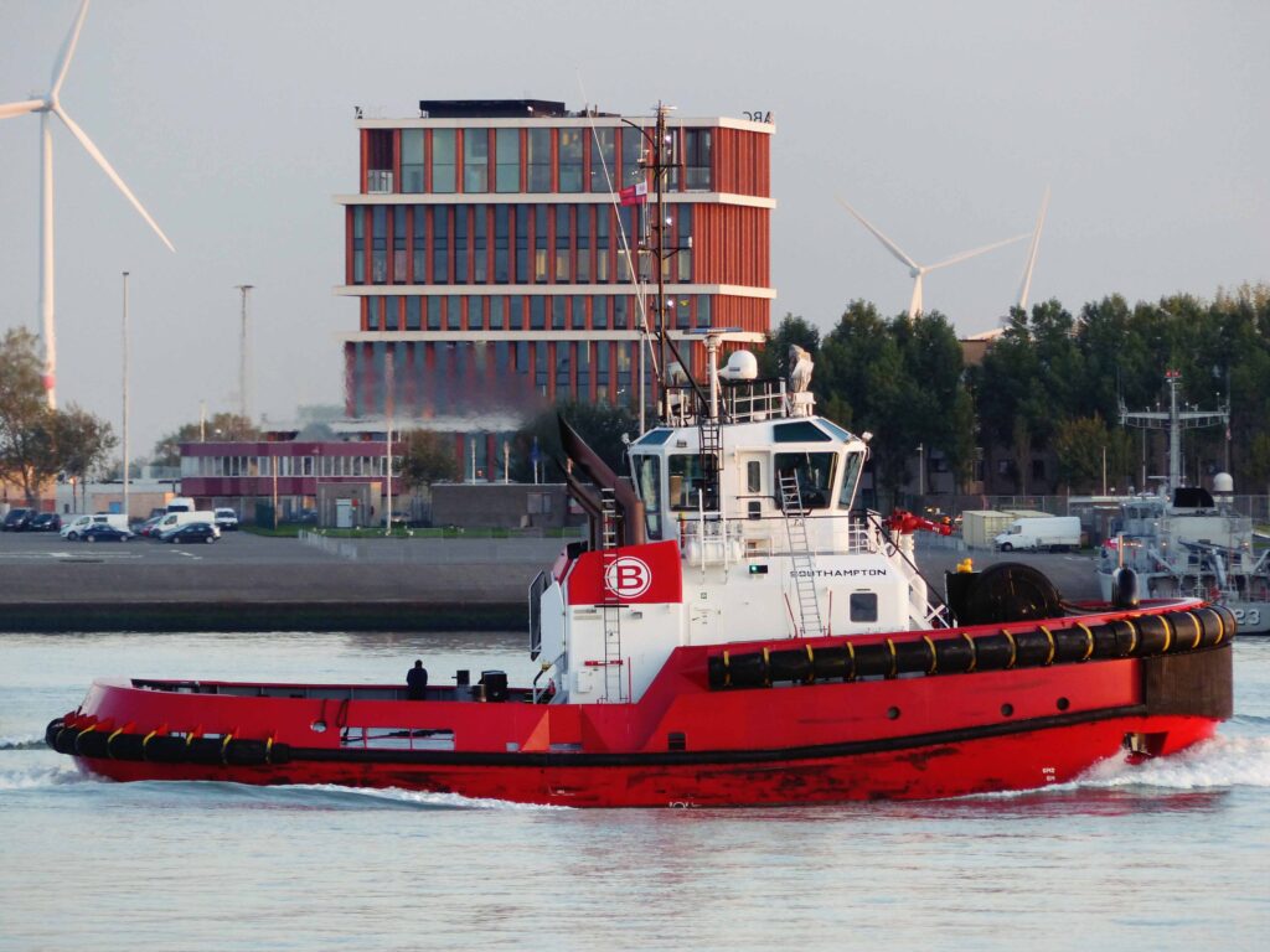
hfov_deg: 4.4
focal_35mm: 452
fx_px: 16583
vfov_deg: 3.3
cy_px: 476
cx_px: 635
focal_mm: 81.3
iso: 200
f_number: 3.2
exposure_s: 1/200
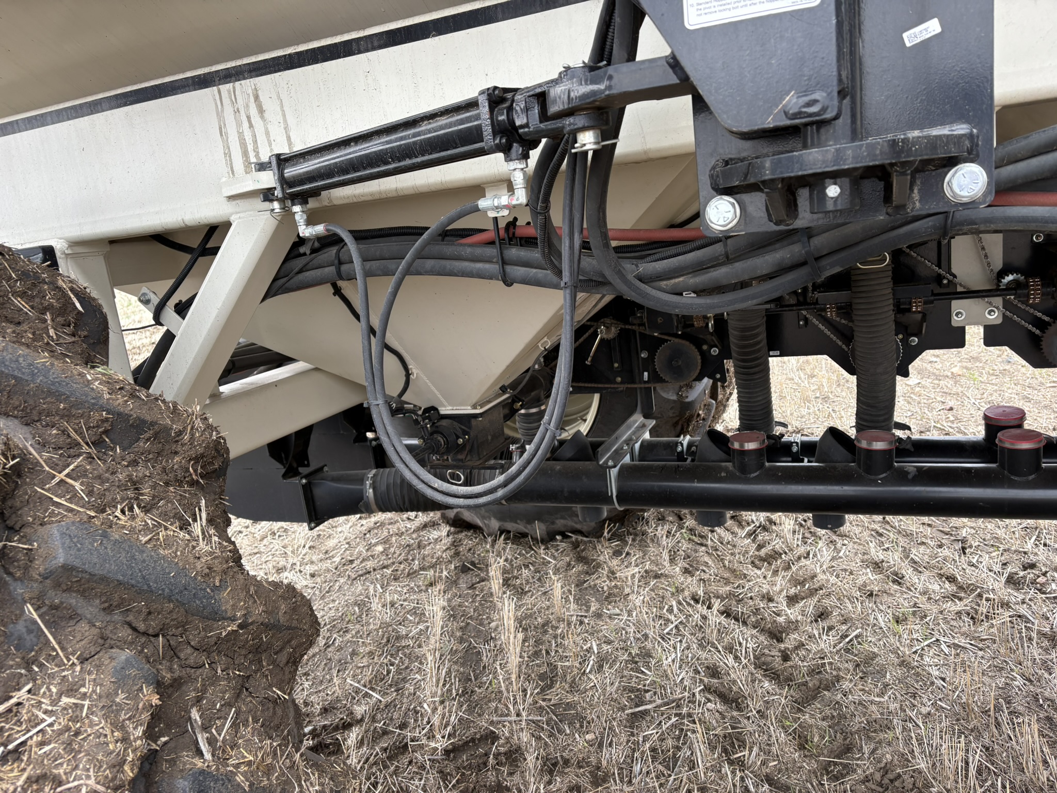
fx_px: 794
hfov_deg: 67.3
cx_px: 528
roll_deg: +7.8
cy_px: 396
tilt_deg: -13.1
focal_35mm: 26
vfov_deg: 53.1
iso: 50
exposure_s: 1/122
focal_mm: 5.96
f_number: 1.6
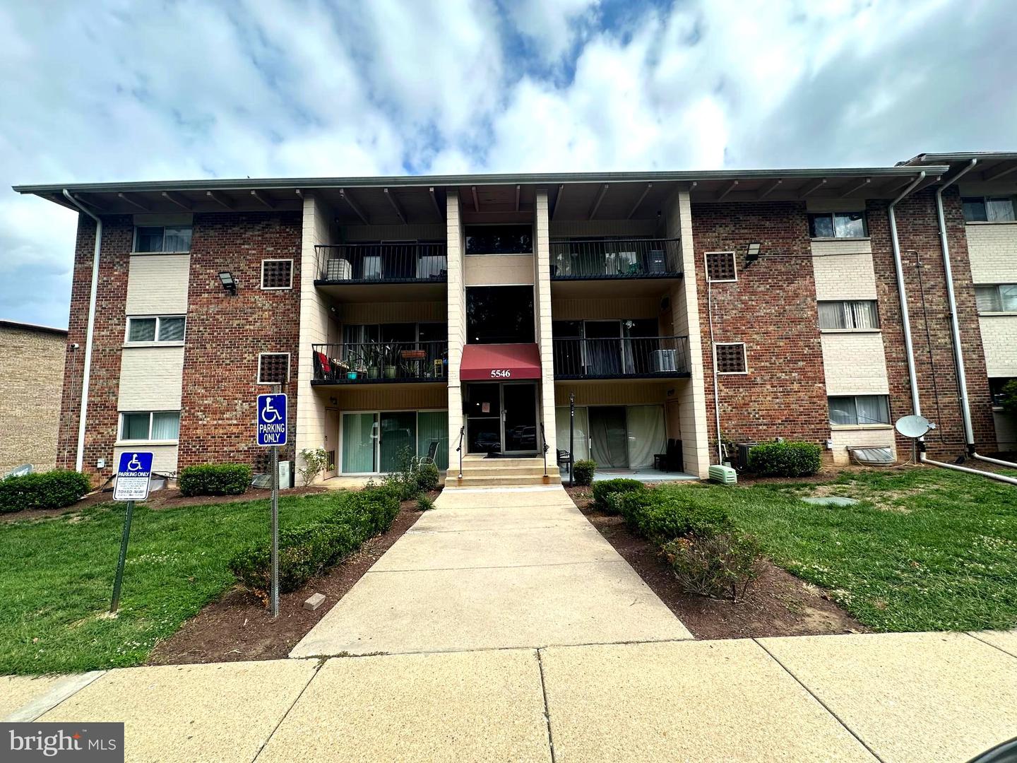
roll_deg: +1.1
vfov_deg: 85.7
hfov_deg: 102.1
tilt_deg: +6.9
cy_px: 382
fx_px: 411
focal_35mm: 14
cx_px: 508
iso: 40
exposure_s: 1/764
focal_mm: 2.22
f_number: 2.2
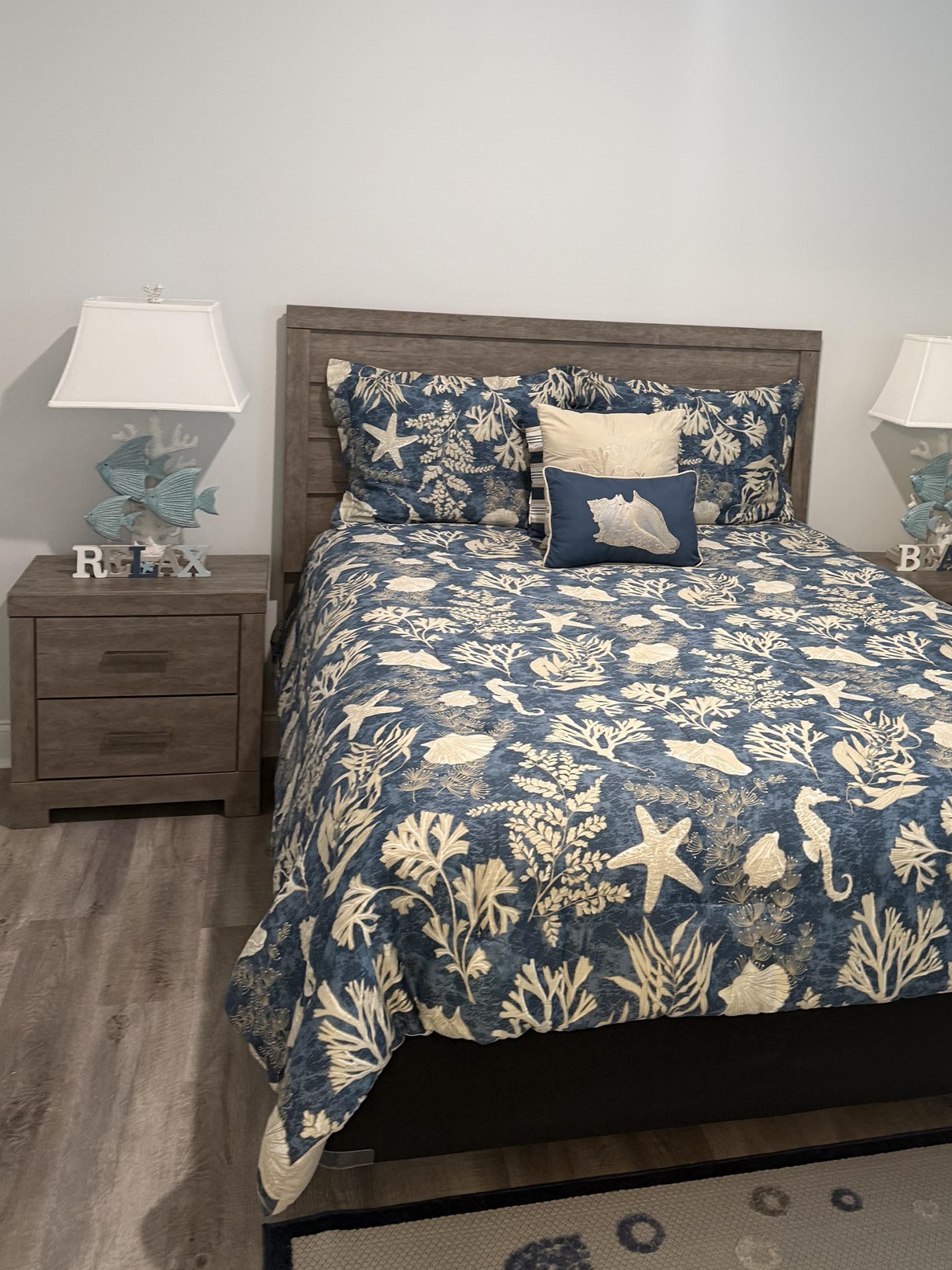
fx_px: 1283
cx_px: 664
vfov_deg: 51.9
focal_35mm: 35
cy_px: 457
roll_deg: -4.0
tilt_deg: -8.5
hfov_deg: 40.0
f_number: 1.78
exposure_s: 1/60
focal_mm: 6.76
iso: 250
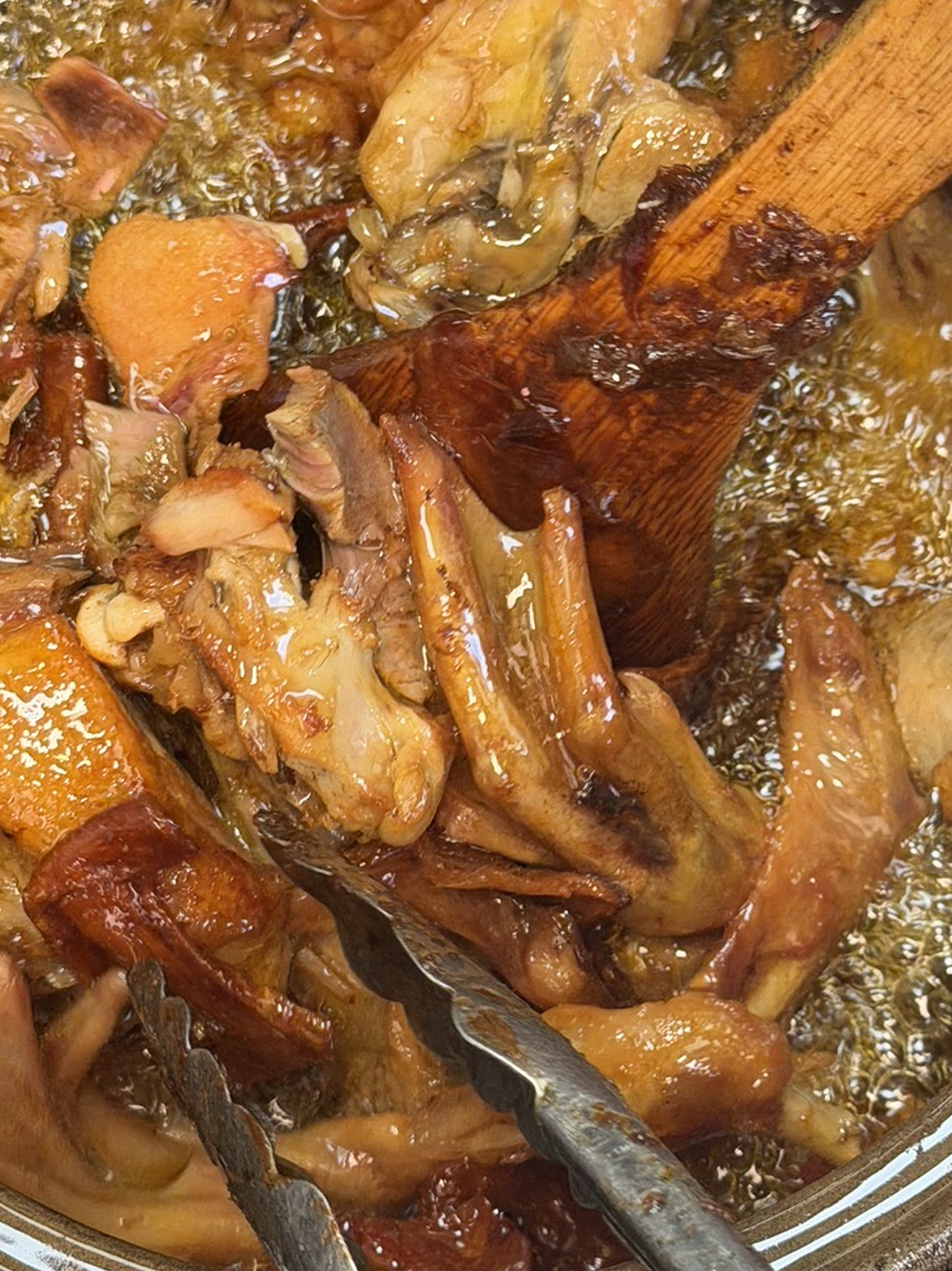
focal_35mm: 97
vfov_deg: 20.2
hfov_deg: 15.2
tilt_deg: -71.7
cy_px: 456
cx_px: 432
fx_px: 3558
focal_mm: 6.76
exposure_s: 1/79
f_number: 1.78
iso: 100
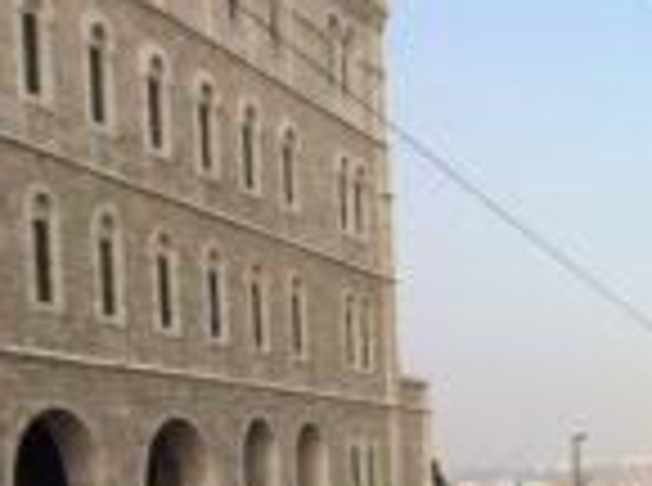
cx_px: 845
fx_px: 1559
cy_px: 580
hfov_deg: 21.4
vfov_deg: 16.9
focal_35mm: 83
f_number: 2.2
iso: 32
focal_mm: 4.12
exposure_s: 1/1026
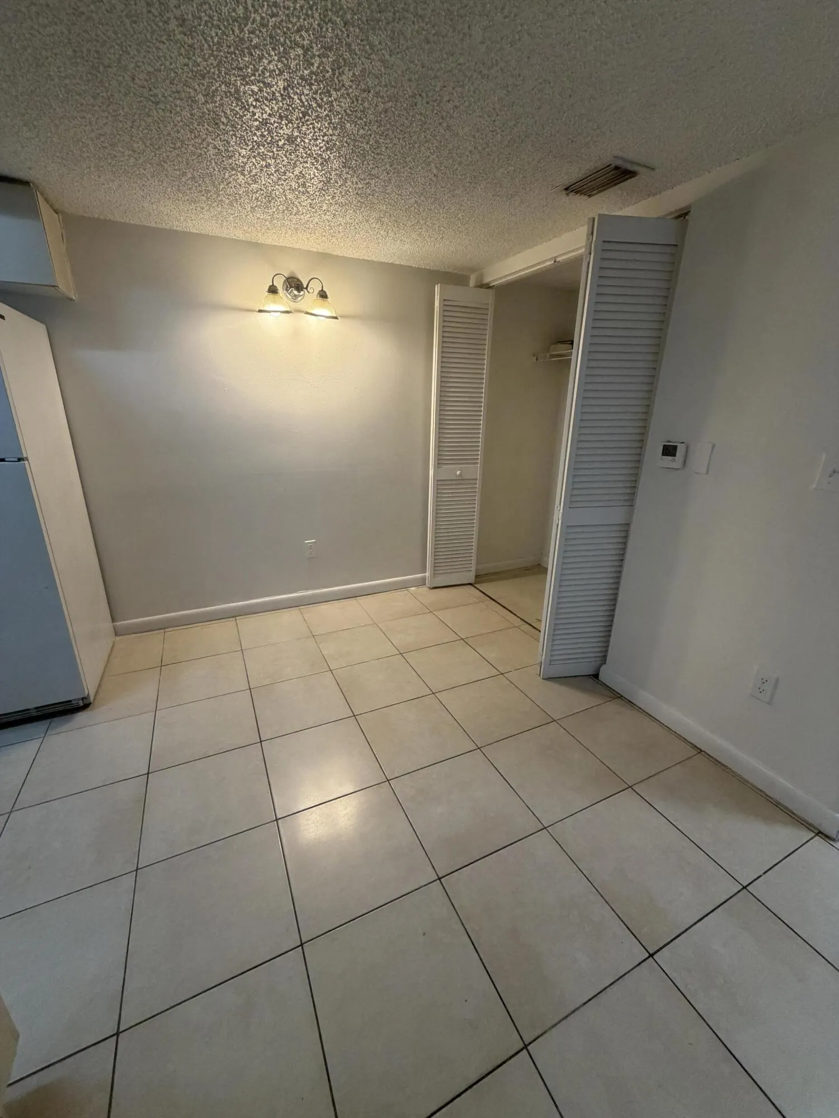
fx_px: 452
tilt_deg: -19.1
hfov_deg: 85.7
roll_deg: -1.1
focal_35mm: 14
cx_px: 420
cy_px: 559
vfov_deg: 102.1
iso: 250
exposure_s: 1/120
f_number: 2.2
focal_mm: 2.22
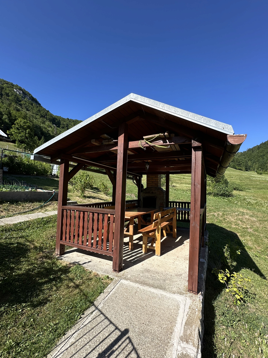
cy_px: 184
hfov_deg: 81.7
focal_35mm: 15
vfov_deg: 98.2
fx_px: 155
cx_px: 141
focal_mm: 2.22
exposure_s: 1/796
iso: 40
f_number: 2.2
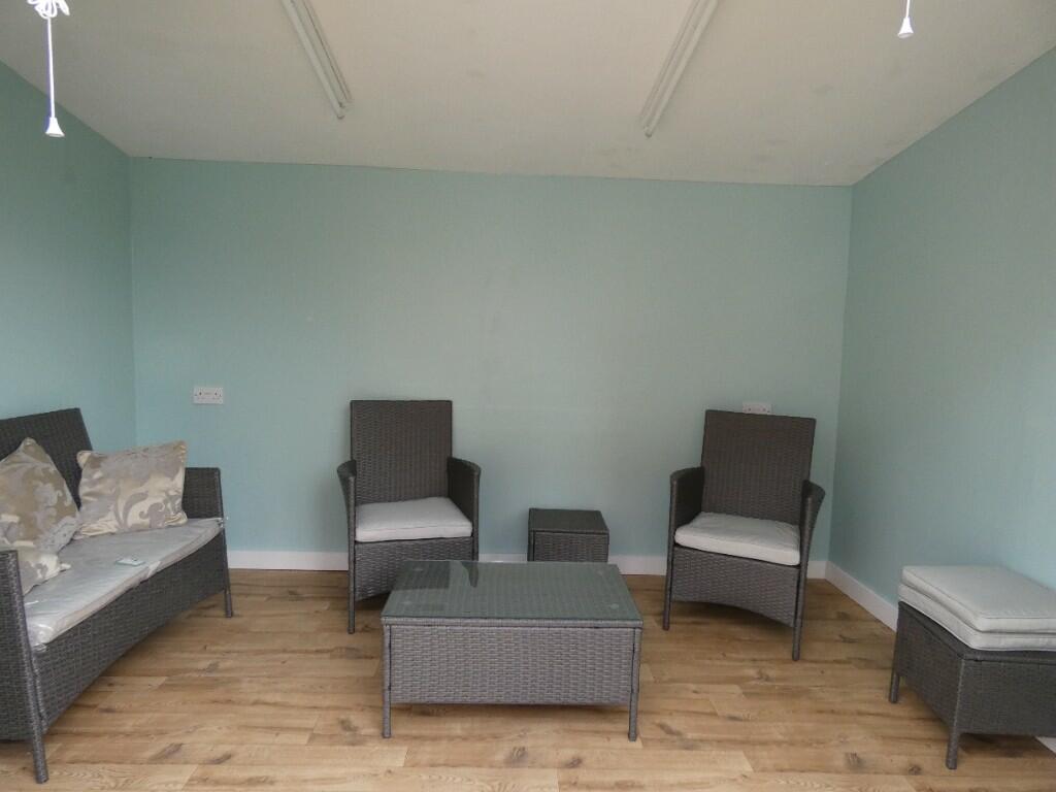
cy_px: 396
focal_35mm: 20
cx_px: 528
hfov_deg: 81.7
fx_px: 610
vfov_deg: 66.0
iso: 200
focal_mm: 3.6
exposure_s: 1/250
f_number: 2.8
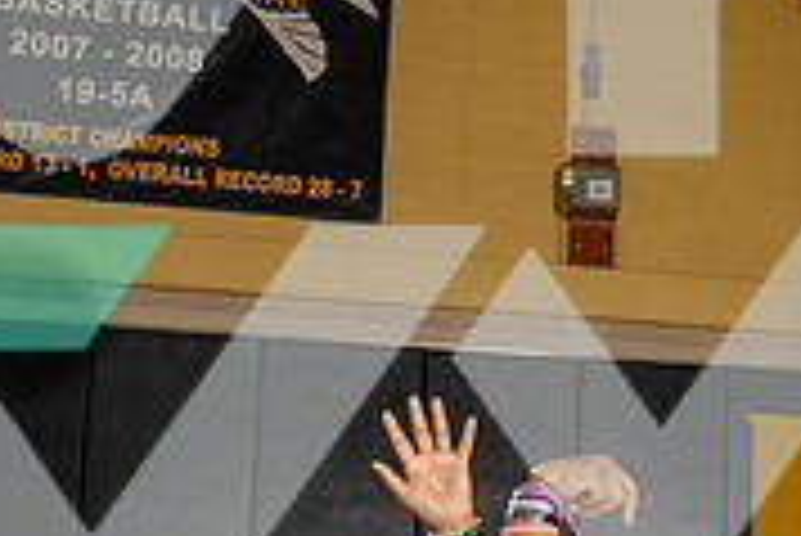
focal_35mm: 78
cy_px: 466
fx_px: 1737
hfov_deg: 24.5
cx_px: 846
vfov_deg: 17.3
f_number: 8
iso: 800
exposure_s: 1/250
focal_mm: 24
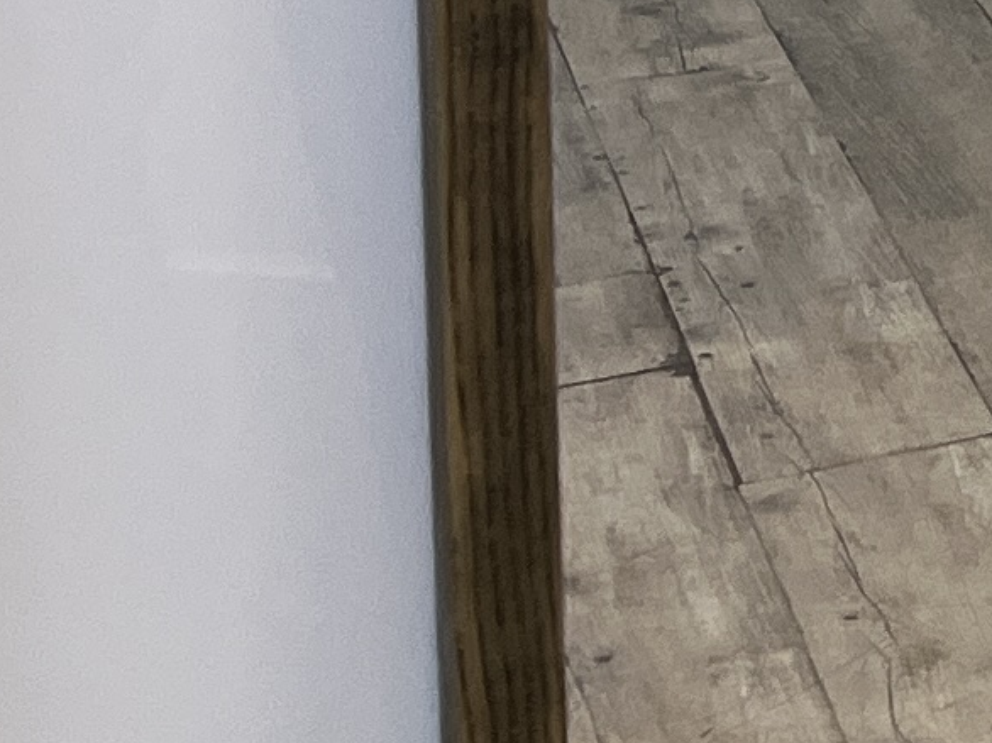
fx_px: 5128
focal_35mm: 179
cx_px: 3362
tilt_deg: -4.0
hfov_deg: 8.4
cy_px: -1215
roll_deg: -0.2
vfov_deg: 7.6
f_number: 1.6
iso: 100
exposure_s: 1/100
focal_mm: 5.1
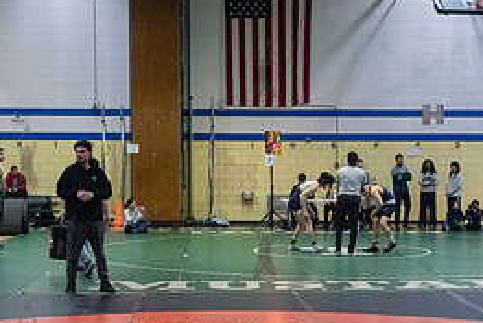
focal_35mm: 80
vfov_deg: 17.0
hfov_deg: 25.3
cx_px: 264
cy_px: 245
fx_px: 1074
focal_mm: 35
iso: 6400
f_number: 4
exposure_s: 1/400
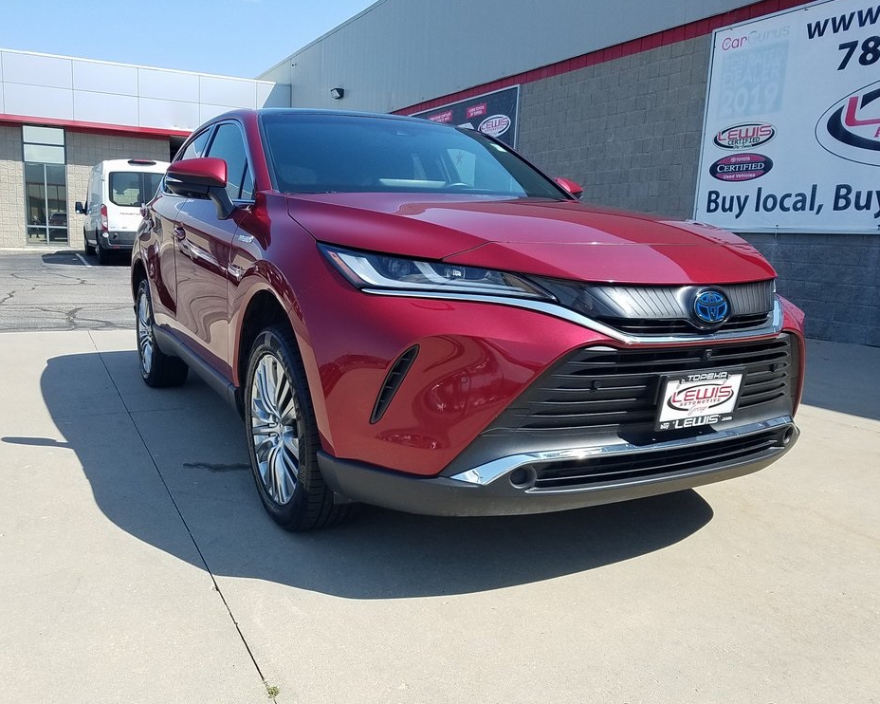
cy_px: 357
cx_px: 407
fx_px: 729
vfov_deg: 51.5
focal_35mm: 28
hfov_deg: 62.1
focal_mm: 4.2
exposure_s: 1/1404
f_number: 1.7
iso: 50
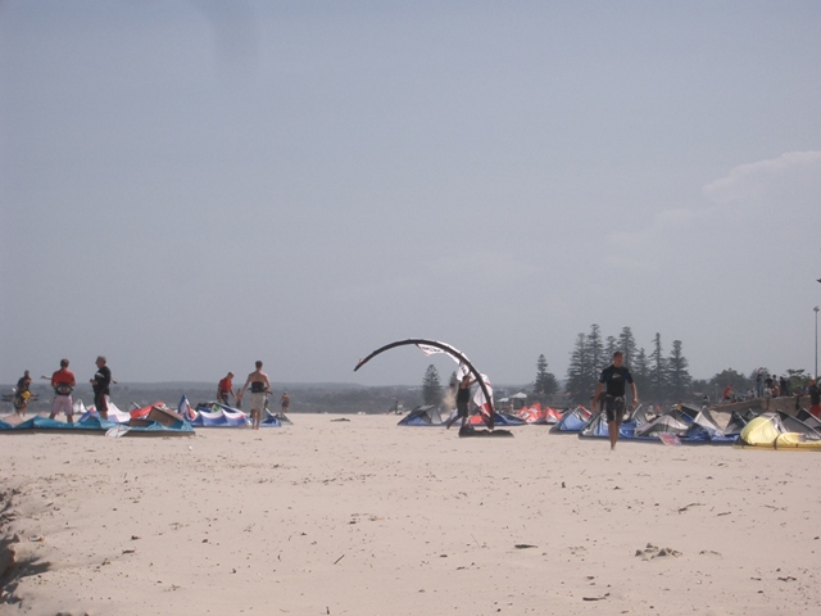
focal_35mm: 105
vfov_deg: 14.1
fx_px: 2490
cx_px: 410
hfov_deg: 18.7
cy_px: 308
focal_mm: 17.4
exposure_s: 1/400
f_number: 7.7
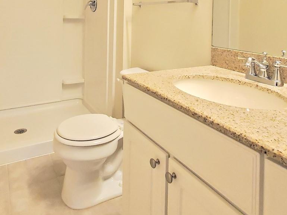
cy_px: 19
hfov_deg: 64.6
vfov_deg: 46.1
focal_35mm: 27
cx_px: 113
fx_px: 224
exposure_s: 1/59
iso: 400
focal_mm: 1.8
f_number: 2.2
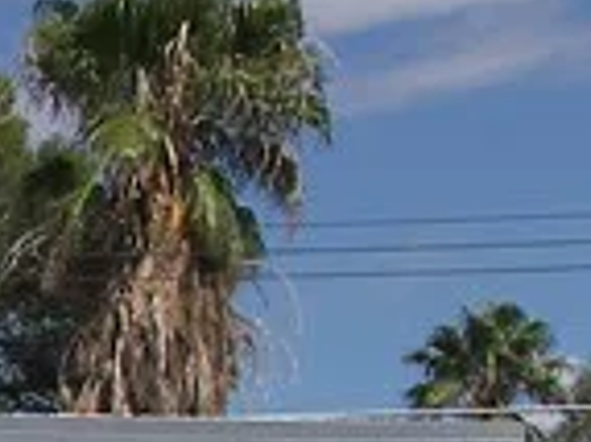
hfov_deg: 7.1
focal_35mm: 244
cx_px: -1269
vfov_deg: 5.8
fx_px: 4162
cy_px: 1144
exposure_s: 1/1600
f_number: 4
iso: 50
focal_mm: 7.2
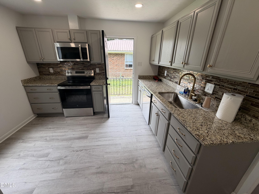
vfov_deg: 85.7
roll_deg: -0.7
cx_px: 130
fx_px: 105
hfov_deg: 102.1
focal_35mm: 14
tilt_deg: -20.6
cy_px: 97
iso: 64
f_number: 2.2
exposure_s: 1/120
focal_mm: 2.22
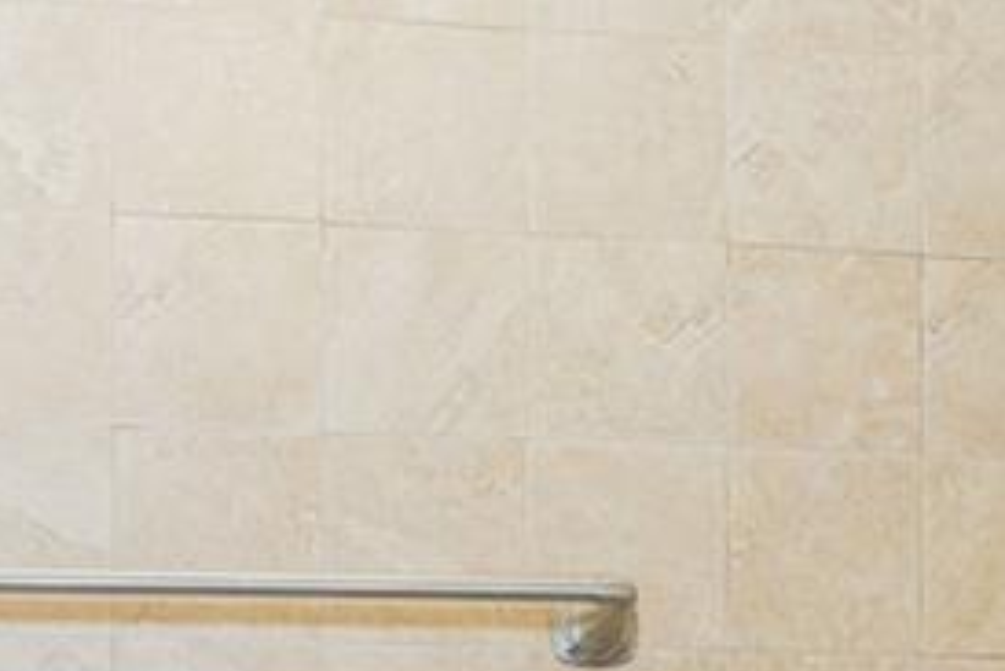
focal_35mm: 56
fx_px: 1564
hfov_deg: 34.5
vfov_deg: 19.8
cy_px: 1100
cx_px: 198
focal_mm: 10
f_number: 8
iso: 800
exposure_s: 1/50
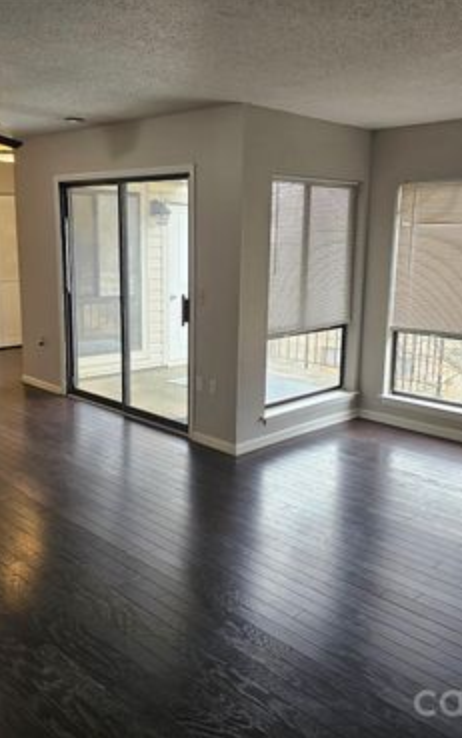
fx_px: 664
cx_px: 208
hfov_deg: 38.3
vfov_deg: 58.1
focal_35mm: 33
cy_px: 365
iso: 125
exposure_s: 1/120
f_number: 1.7
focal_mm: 6.3
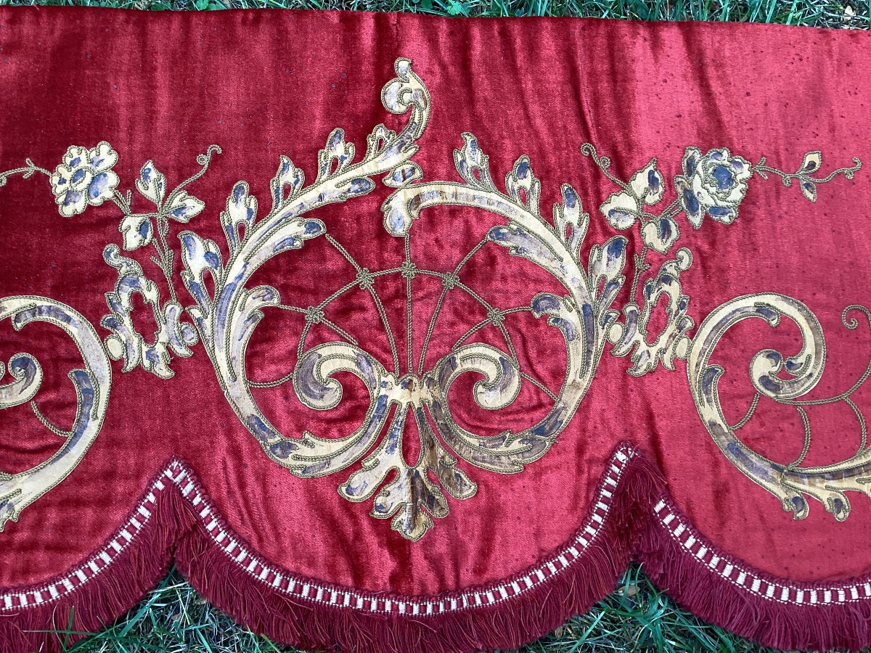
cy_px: 326
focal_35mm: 31
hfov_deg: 58.4
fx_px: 780
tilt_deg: -79.7
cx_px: 436
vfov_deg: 45.4
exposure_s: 1/120
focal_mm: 3.3
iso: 40
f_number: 2.4
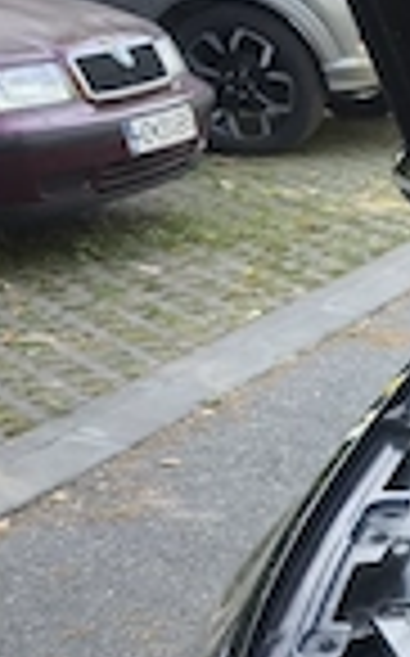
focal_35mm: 100
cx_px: 1176
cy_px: 688
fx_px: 1791
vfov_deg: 20.0
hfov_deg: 10.1
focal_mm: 6.57
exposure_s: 1/176
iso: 50
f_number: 1.6
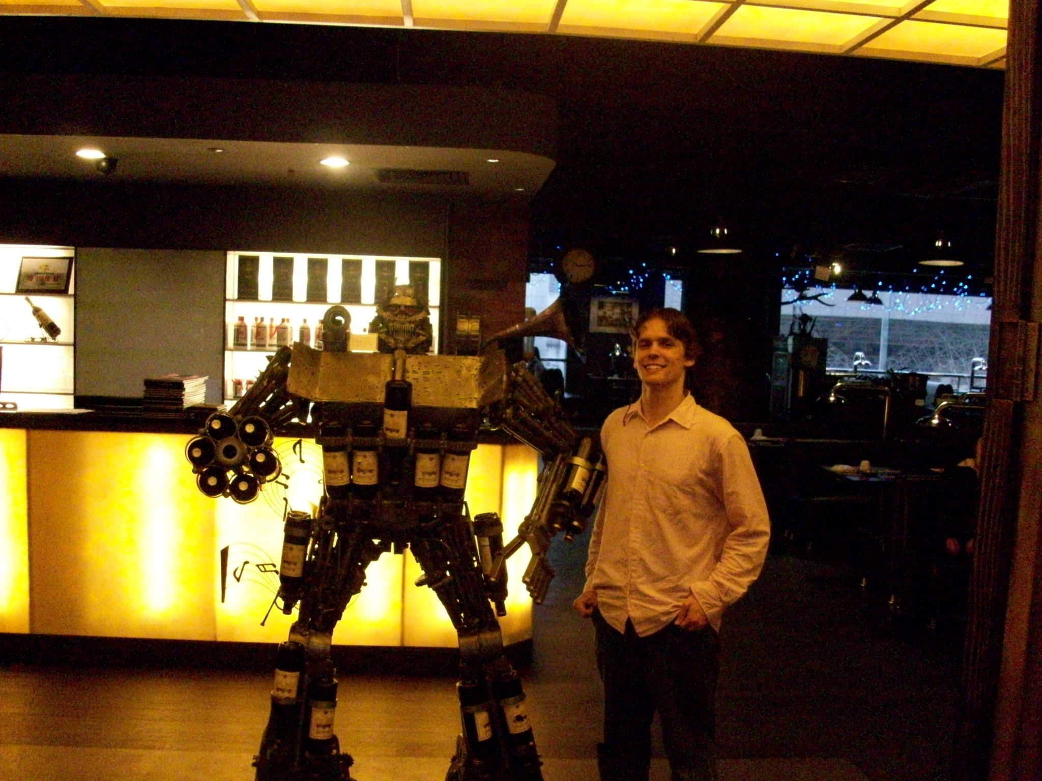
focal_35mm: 34
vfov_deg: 41.8
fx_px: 1023
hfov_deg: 54.0
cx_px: 521
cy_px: 390
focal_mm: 5.7
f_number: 2.8
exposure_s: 1/128
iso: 800
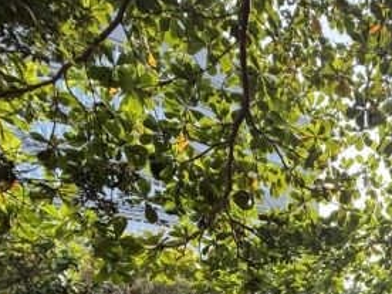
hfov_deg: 40.2
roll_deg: +0.8
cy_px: 361
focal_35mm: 39
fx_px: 442
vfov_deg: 30.6
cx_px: 416
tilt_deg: +3.0
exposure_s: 1/355
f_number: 2.2
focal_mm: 2.22
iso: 64
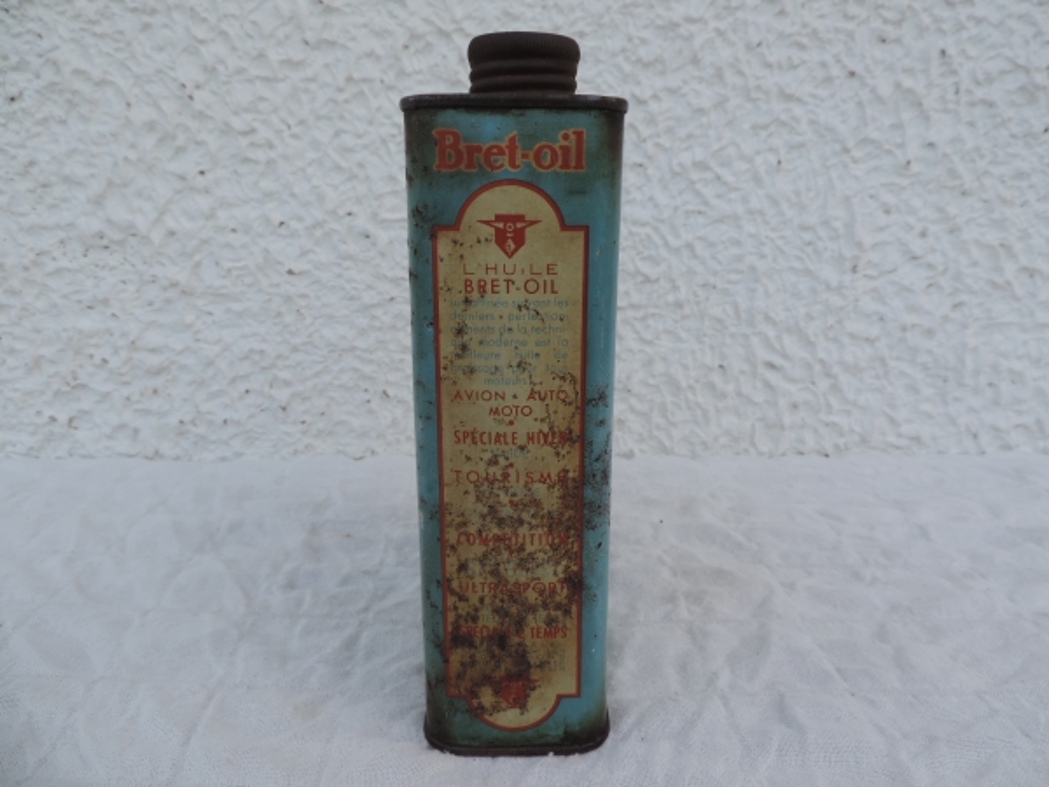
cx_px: 524
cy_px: 394
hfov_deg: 71.6
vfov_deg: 56.8
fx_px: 727
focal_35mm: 24
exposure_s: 1/400
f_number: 3
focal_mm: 4.3
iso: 80
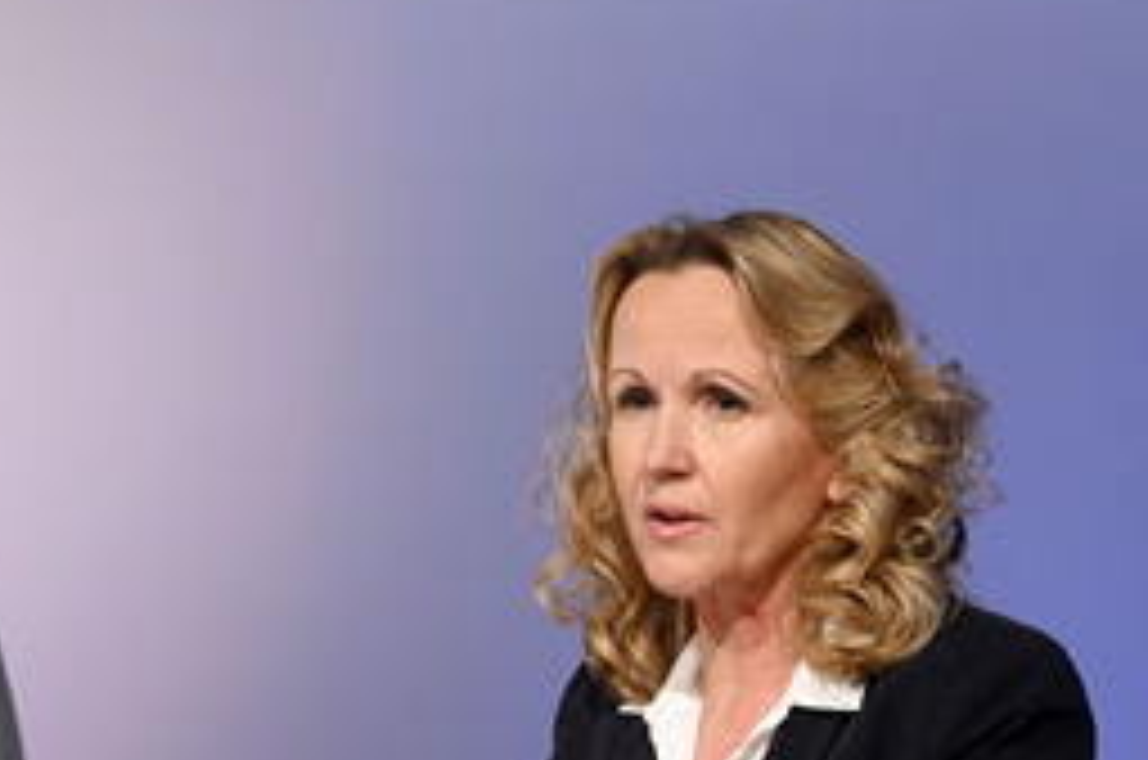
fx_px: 5920
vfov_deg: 7.3
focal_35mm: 186
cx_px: 151
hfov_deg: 11.0
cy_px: 535
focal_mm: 105
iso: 3200
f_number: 4
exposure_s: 1/500
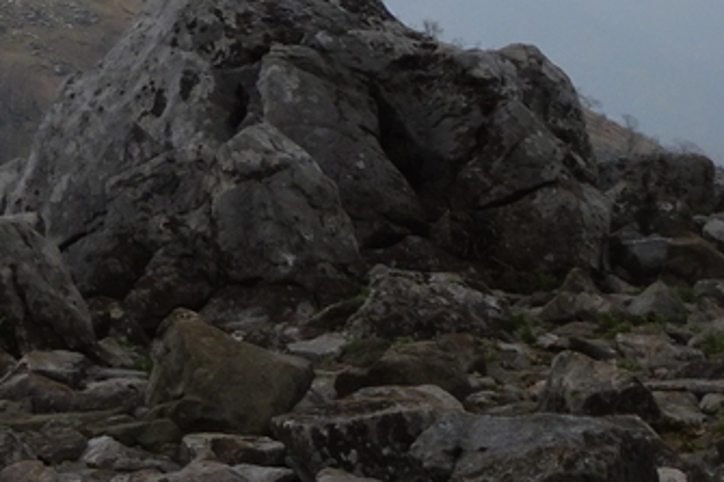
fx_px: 4342
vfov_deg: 6.2
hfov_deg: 9.3
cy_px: -331
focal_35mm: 216
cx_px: -255
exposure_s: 1/1000
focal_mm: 9.87
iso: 80
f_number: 4.5
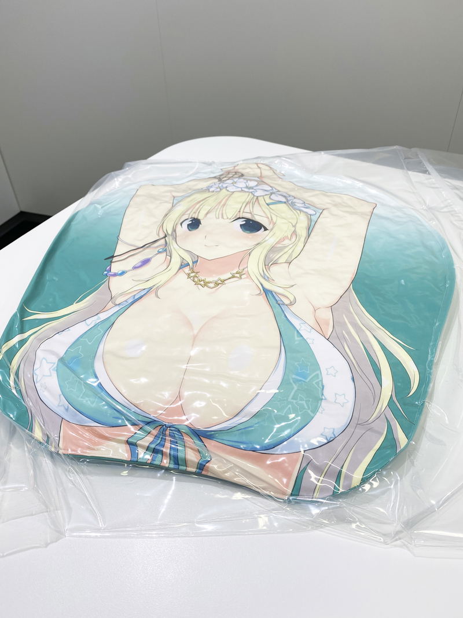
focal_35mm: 26
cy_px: 309
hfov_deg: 53.1
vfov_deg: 67.3
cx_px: 232
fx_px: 464
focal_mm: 4.25
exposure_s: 1/100
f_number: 1.8
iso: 40
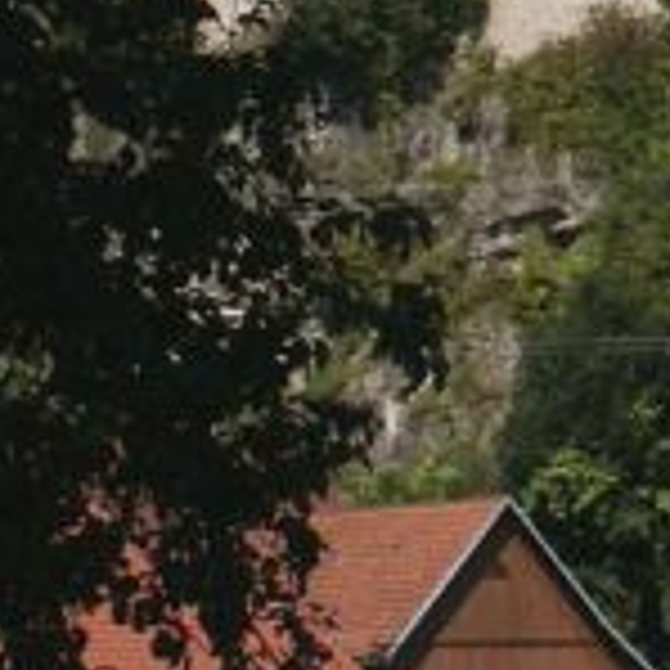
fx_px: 7051
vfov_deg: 5.4
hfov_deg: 5.4
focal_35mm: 322
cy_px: 220
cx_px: 971
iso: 64
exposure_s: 1/250
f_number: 8
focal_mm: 14.07
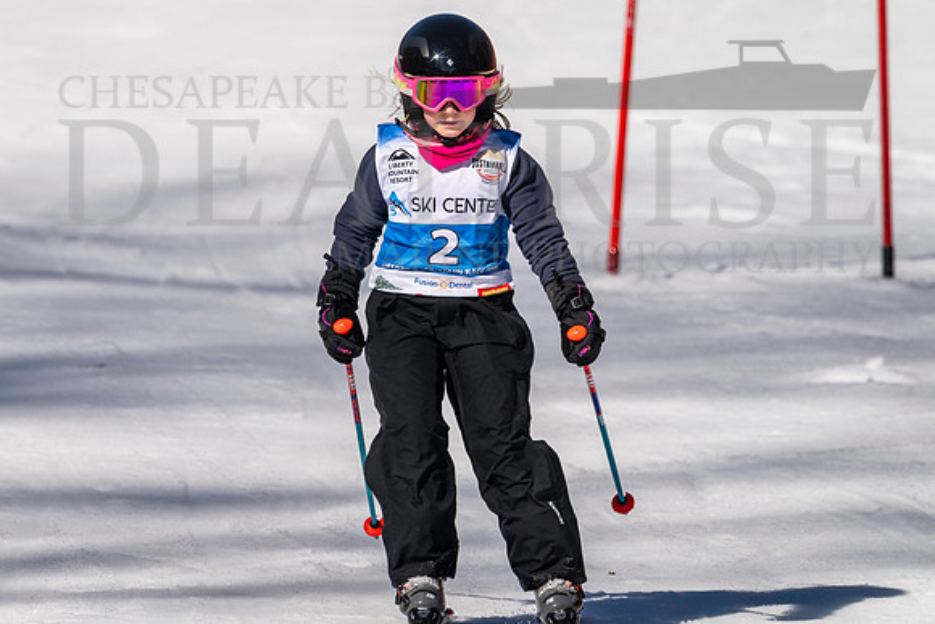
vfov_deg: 1.8
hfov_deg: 2.7
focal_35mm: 770
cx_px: 487
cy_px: 196
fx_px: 19992
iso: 200
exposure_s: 1/2000
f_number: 8
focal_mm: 560
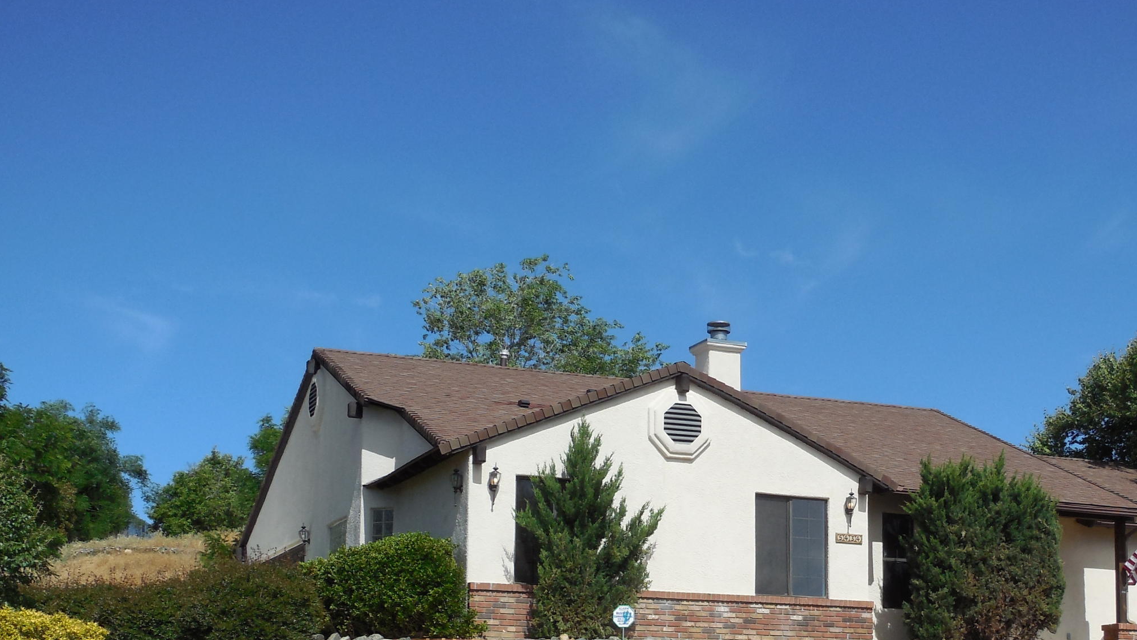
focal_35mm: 65
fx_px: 1960
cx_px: 728
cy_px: 563
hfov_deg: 32.2
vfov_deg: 18.3
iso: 125
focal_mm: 7.1
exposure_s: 1/2000
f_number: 3.6
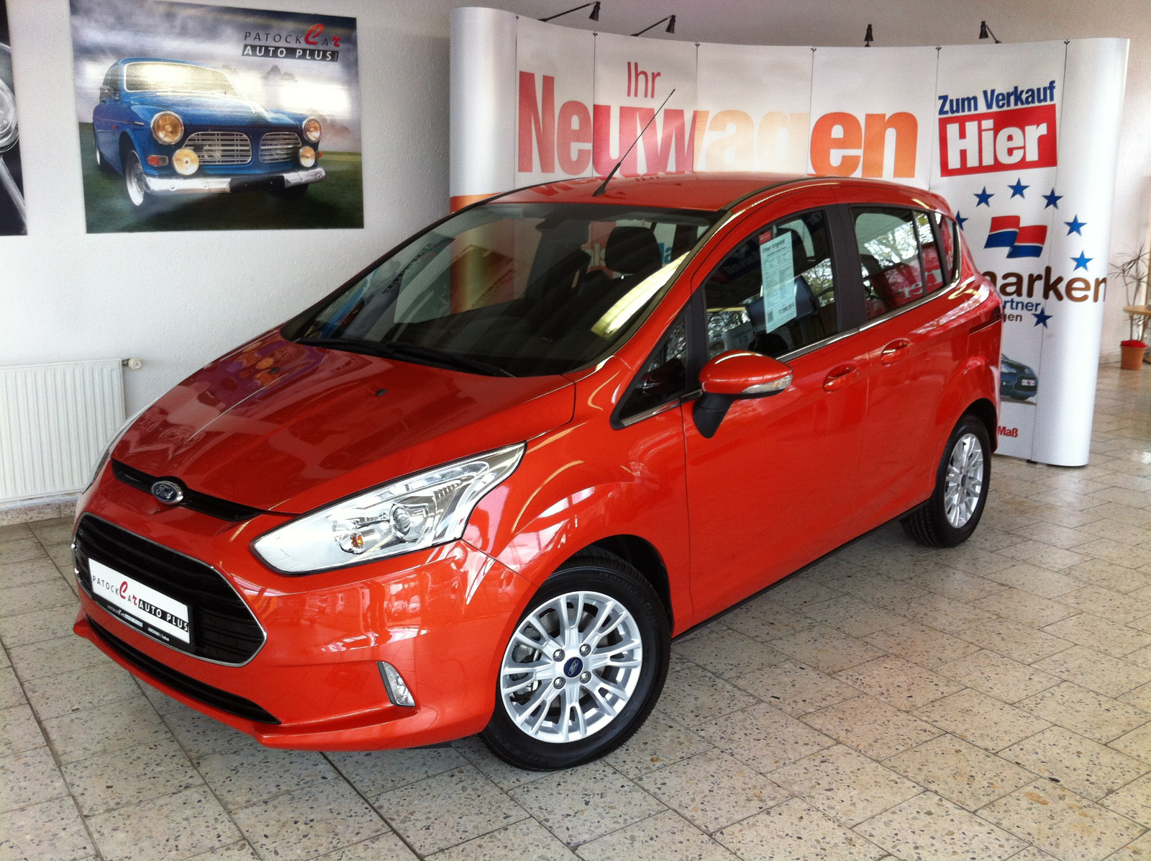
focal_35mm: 35
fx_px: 1162
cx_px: 576
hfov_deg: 52.7
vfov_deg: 40.6
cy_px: 430
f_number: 2.8
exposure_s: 1/30
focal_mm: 3.85
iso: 100
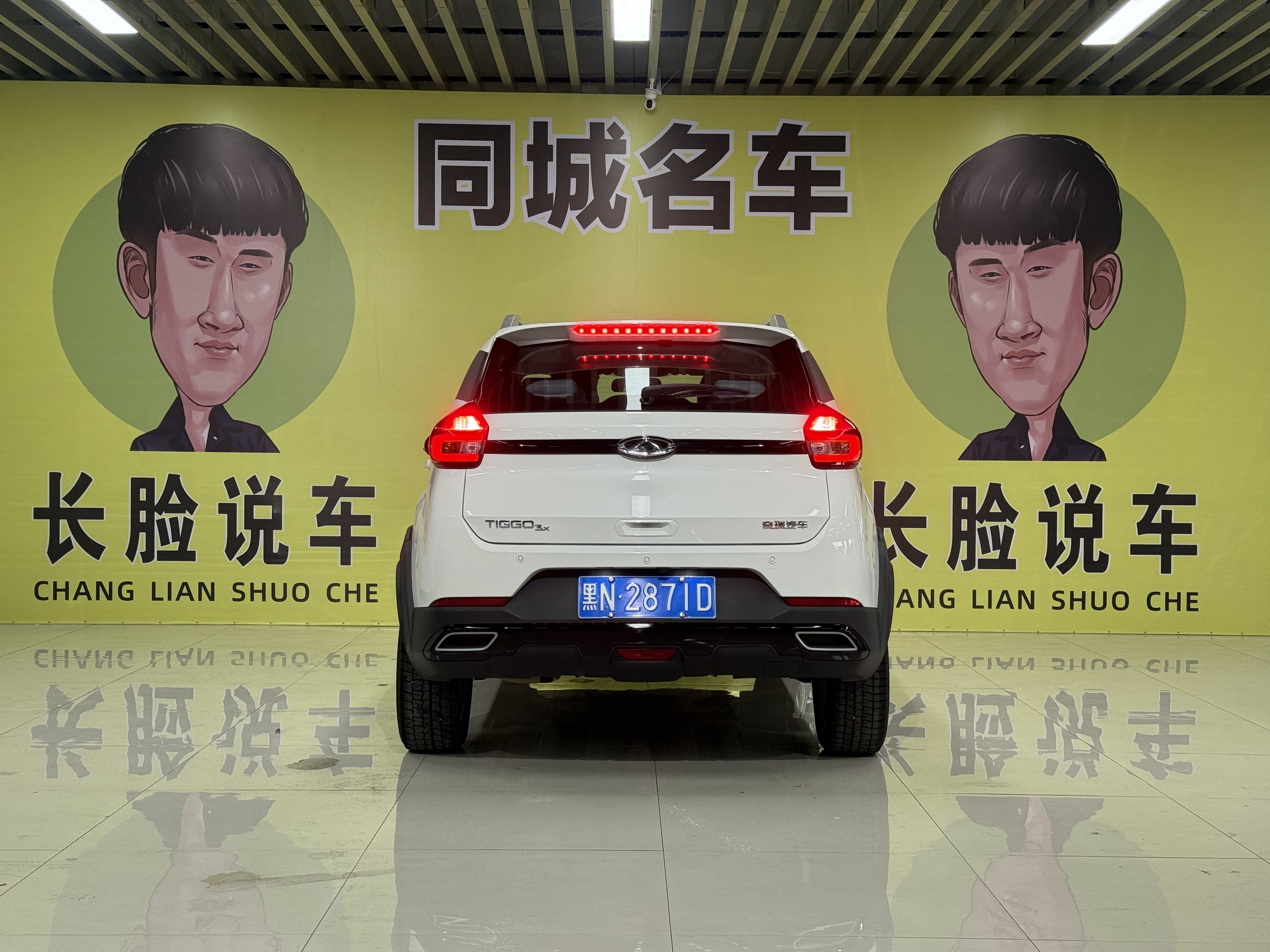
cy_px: 476
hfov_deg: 39.7
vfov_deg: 30.3
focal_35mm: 48
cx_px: 635
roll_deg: -0.3
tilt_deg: -0.3
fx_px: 1761
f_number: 1.78
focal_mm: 6.76
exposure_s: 1/115
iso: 100
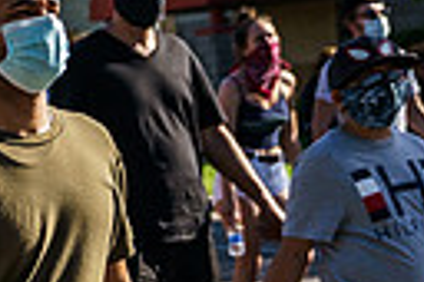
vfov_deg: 9.0
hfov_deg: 12.4
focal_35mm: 151
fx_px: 1776
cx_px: -346
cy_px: 246
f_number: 2.8
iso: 200
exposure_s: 1/2500
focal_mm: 31.6
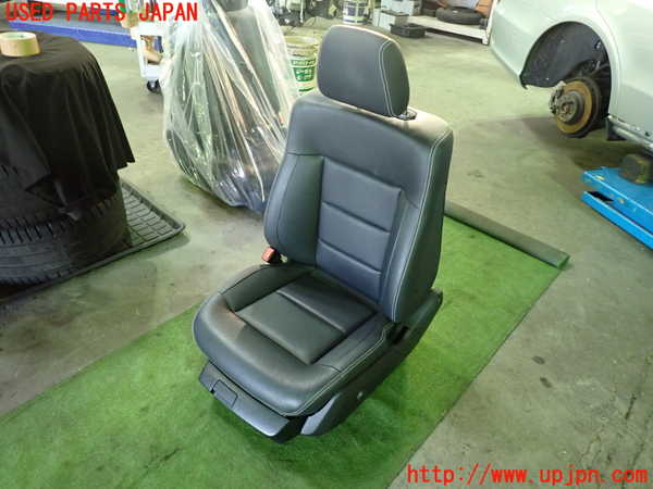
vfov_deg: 54.9
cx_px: 326
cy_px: 244
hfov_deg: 69.4
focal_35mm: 25
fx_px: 472
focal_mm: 4.5
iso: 640
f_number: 2
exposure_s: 1/30
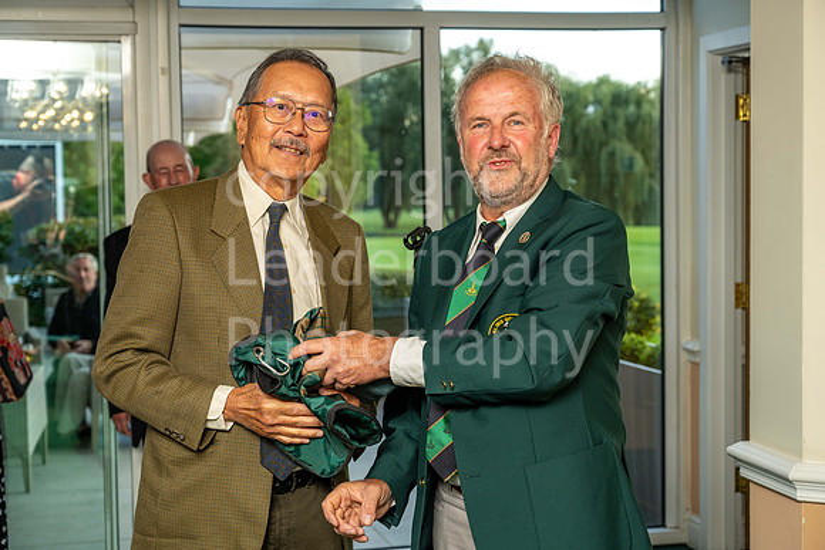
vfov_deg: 22.6
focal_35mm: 60
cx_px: 412
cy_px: 275
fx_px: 1375
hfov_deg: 33.4
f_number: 5
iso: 500
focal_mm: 60
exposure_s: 1/160
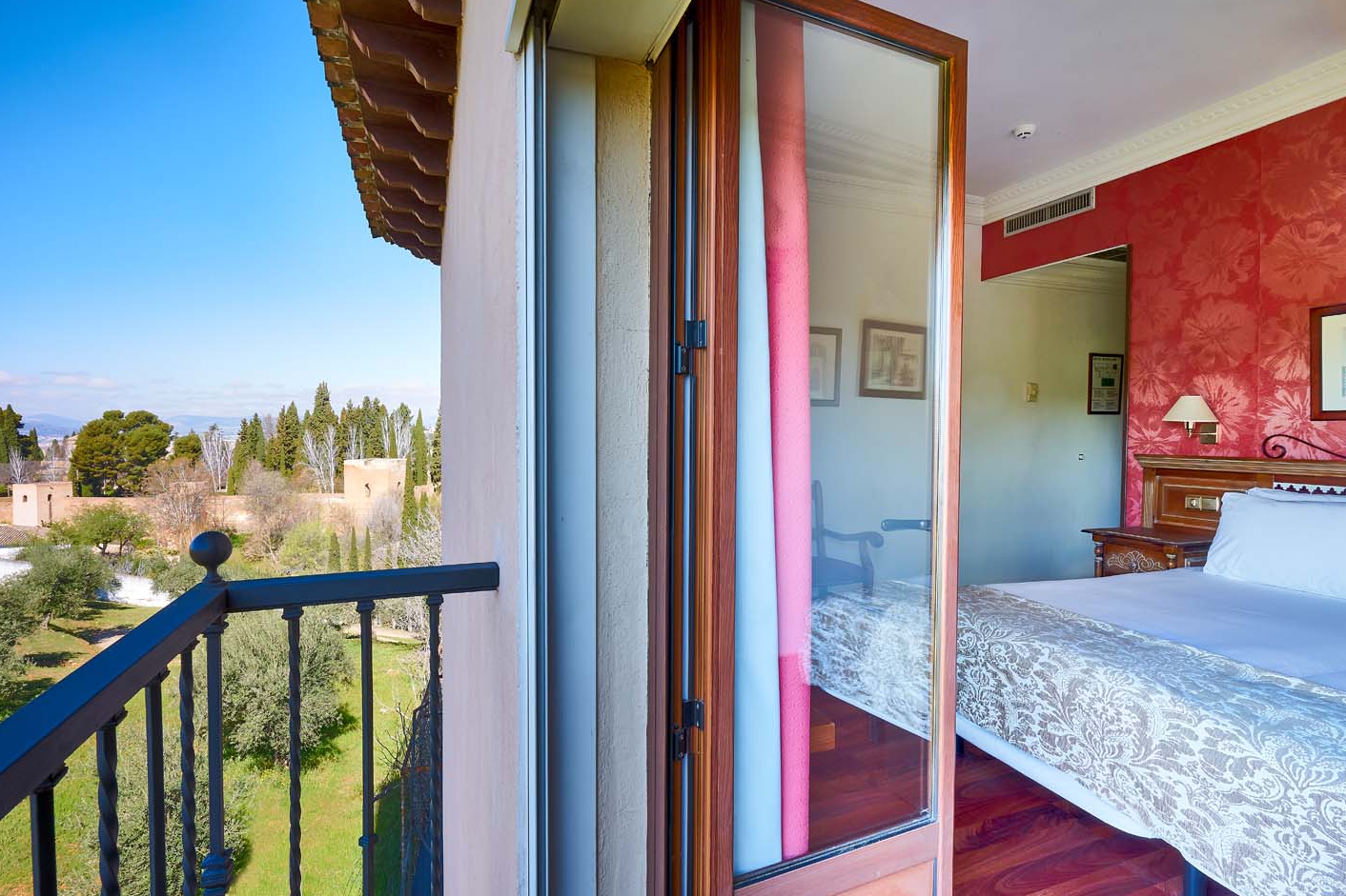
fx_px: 635
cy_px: 435
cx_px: 664
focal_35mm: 17
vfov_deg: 70.4
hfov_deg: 93.3
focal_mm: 16
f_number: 13
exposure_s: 1.6
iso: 100
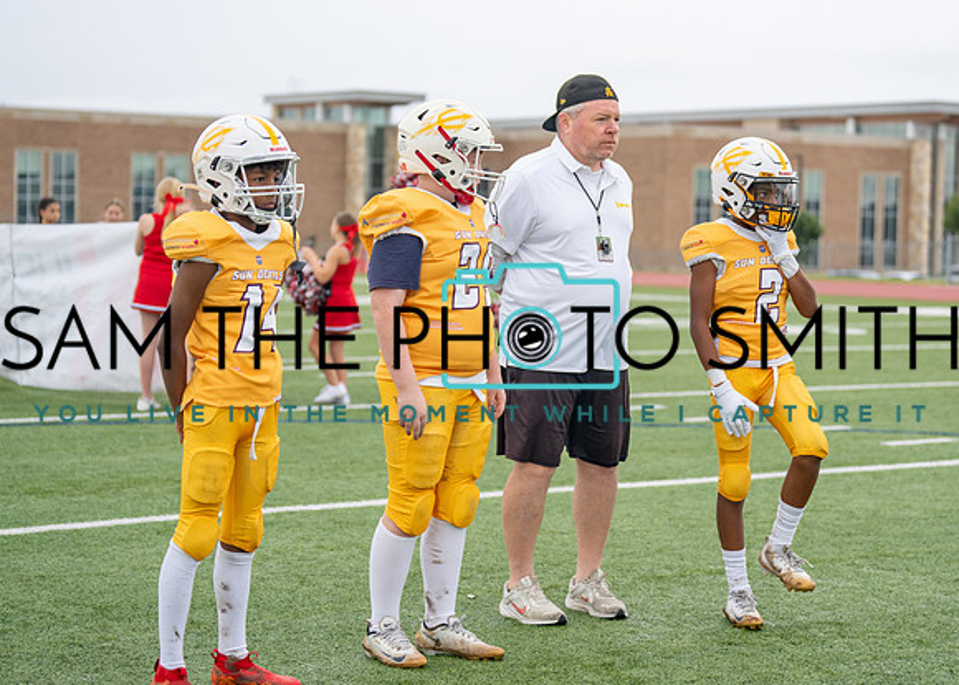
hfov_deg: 25.4
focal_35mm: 78
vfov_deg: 18.3
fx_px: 2124
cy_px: 327
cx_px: 509
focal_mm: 70
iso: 500
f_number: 2.8
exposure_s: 1/2000
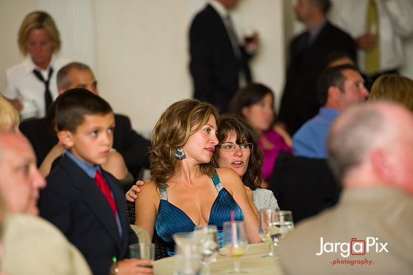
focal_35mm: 200
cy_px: 138
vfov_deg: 6.9
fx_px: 2293
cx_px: 206
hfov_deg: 10.3
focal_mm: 200
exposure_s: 1/50
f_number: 2.8
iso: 1600
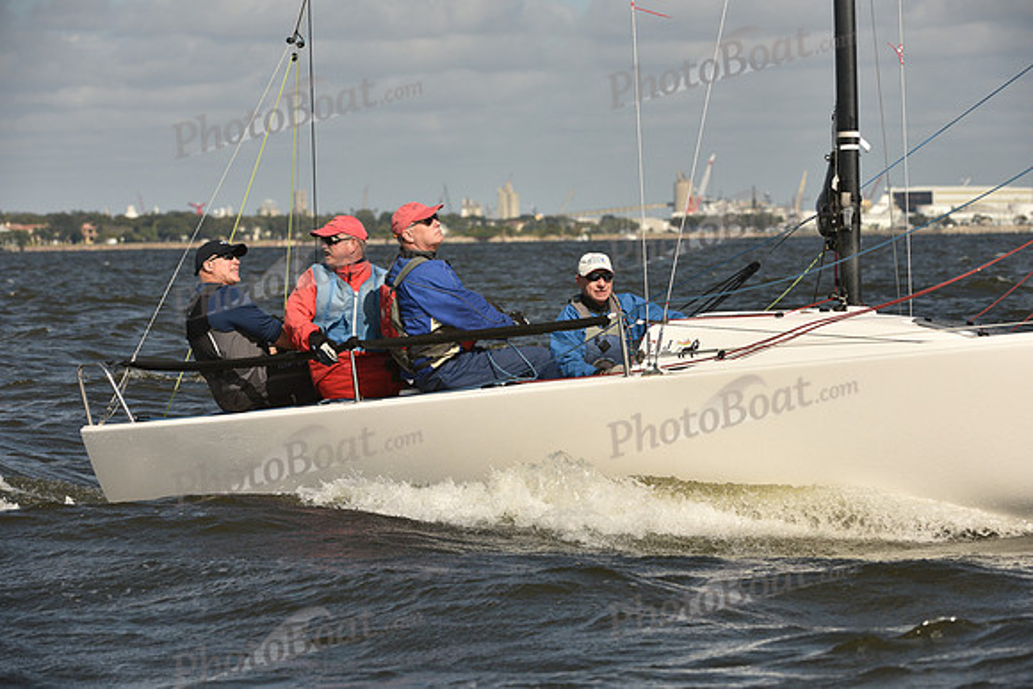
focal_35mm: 200
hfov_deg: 10.3
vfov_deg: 6.9
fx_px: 5740
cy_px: 344
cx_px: 516
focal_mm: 200
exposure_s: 1/1250
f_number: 9
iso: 250
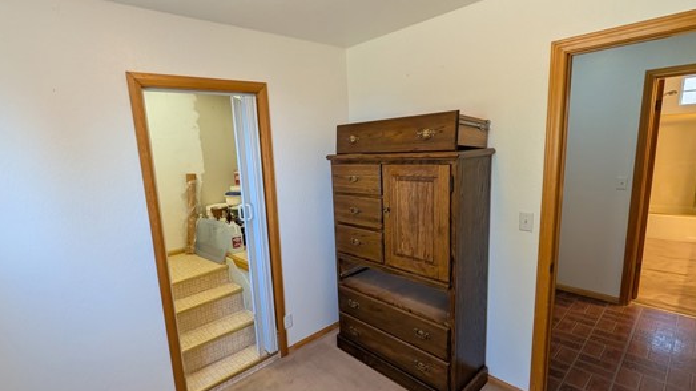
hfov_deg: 99.3
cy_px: 203
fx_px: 295
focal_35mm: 16
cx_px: 327
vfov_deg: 67.0
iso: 51
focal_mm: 2.02
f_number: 1.7
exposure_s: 1/136
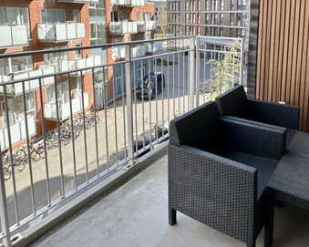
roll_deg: -2.3
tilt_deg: -6.5
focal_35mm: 29
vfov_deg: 47.4
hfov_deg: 58.8
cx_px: 211
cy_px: 52
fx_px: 265
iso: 40
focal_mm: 2.22
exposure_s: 1/422
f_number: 2.2
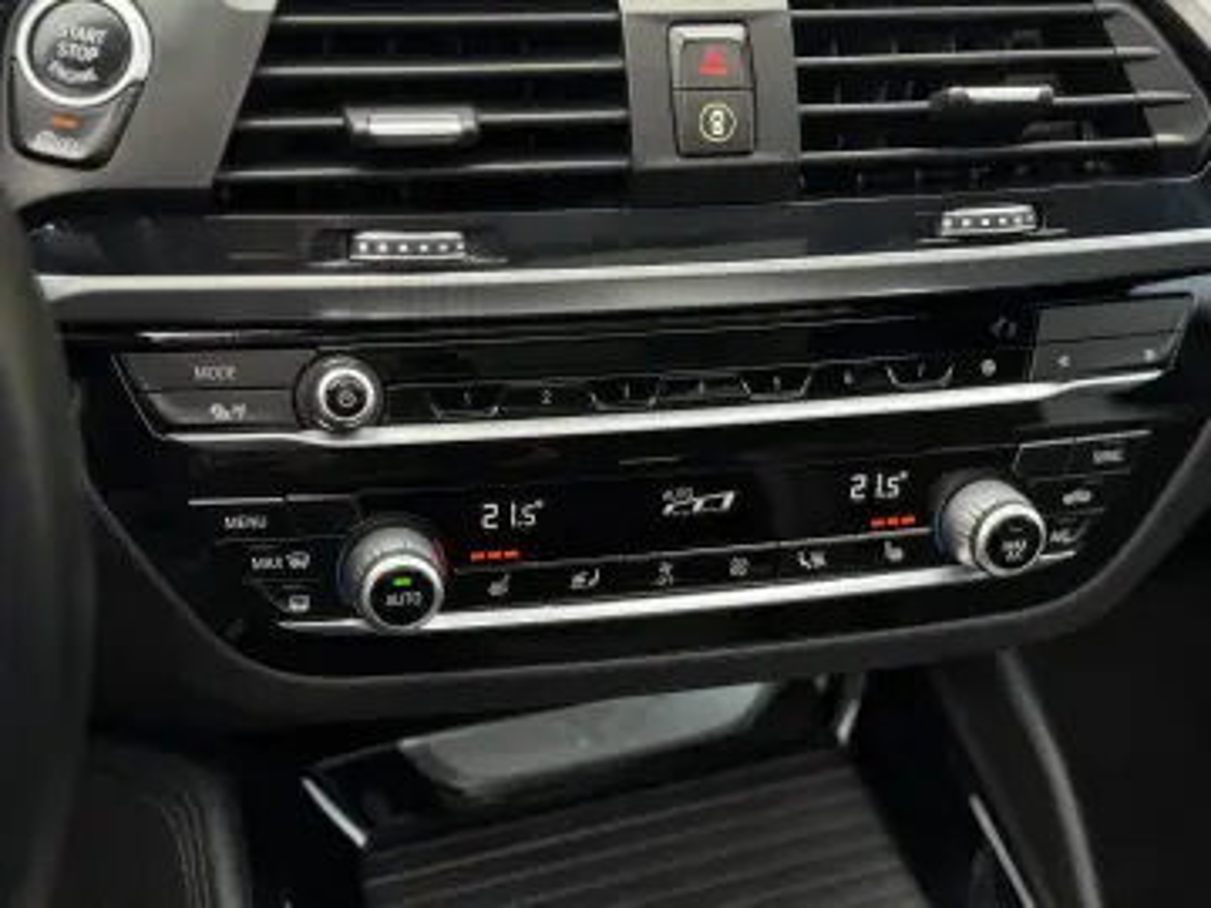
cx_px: 606
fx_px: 1679
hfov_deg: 39.7
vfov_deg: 30.3
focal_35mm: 48
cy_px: 454
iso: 100
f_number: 1.78
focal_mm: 6.76
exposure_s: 1/251
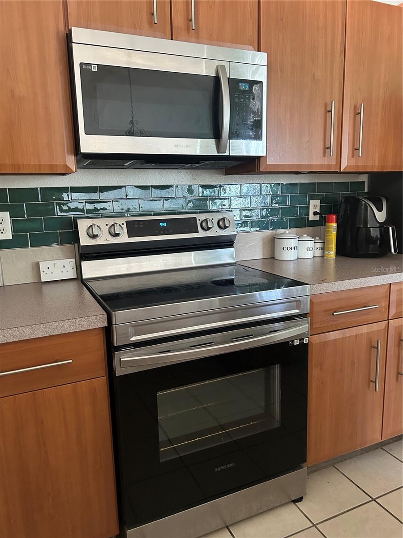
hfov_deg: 53.1
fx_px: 404
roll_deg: +1.0
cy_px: 269
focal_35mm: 26
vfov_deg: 67.3
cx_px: 202
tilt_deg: -11.0
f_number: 1.5
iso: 500
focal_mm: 5.7
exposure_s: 1/46
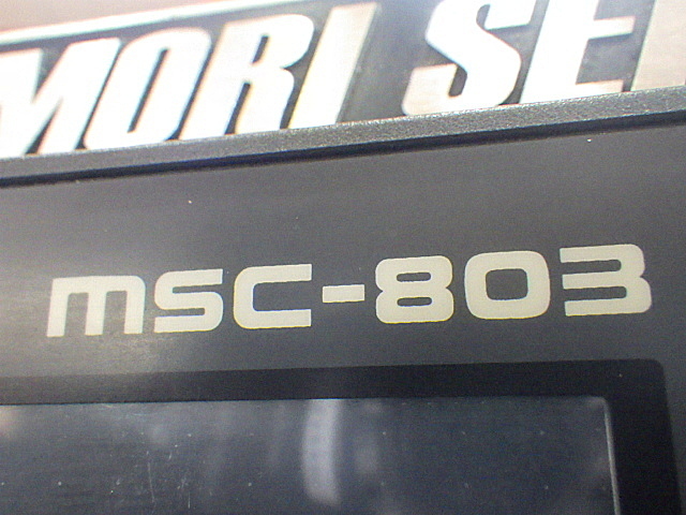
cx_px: 343
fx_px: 674
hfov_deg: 54.0
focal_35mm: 34
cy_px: 258
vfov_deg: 41.8
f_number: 3.8
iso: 1250
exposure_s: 1/50
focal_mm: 6.1
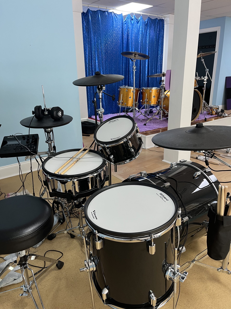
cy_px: 154
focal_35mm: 26
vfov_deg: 67.3
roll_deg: +1.0
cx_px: 116
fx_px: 231
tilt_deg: -20.2
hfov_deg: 53.1
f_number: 1.6
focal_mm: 5.1
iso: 125
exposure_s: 1/60
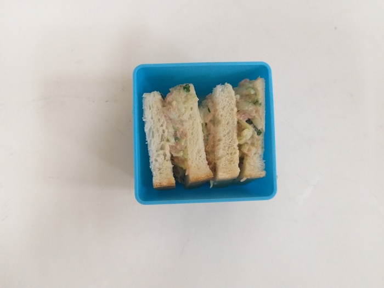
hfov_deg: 67.3
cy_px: 144
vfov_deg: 53.1
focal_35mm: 26
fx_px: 288
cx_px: 192
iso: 200
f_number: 1.7
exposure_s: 1/60
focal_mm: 3.93
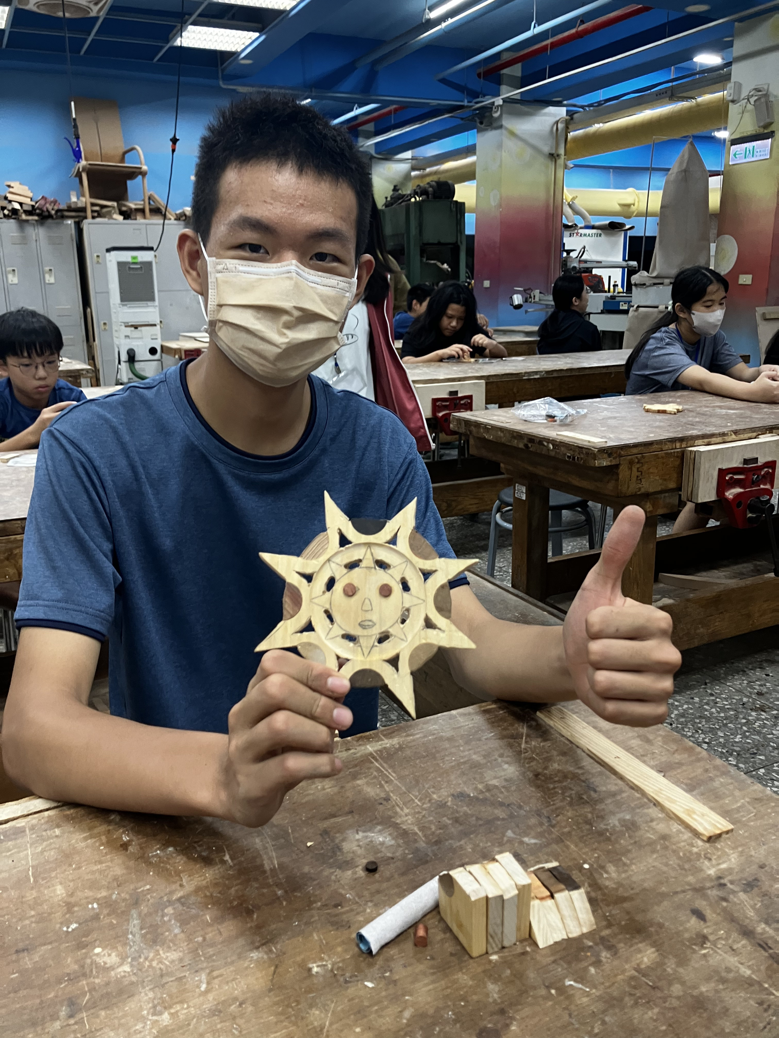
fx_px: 840
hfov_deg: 49.7
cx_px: 390
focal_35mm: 28
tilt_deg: -13.7
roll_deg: +1.5
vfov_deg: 63.4
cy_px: 519
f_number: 1.8
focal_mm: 3.99
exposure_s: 1/60
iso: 125
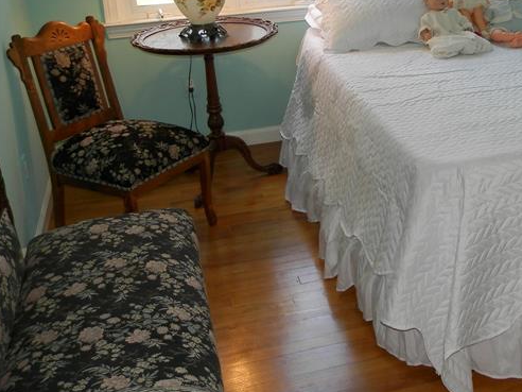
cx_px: 414
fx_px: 784
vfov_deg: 27.6
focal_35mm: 52
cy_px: 89
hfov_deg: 35.7
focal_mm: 4.5
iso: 80
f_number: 3.1
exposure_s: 1/40
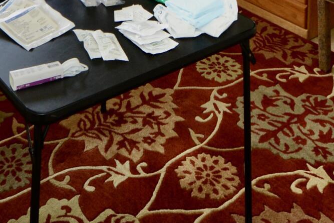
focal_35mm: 54
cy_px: -241
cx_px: 134
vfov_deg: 17.1
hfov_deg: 36.8
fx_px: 501
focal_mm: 12
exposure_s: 1/100
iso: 800
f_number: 7.1
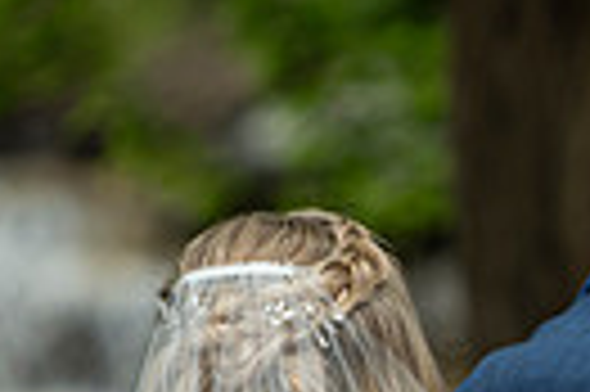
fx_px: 15272
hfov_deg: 2.2
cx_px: 887
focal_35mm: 933
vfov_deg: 1.5
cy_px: 480
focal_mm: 200
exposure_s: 1/250
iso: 320
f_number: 2.8
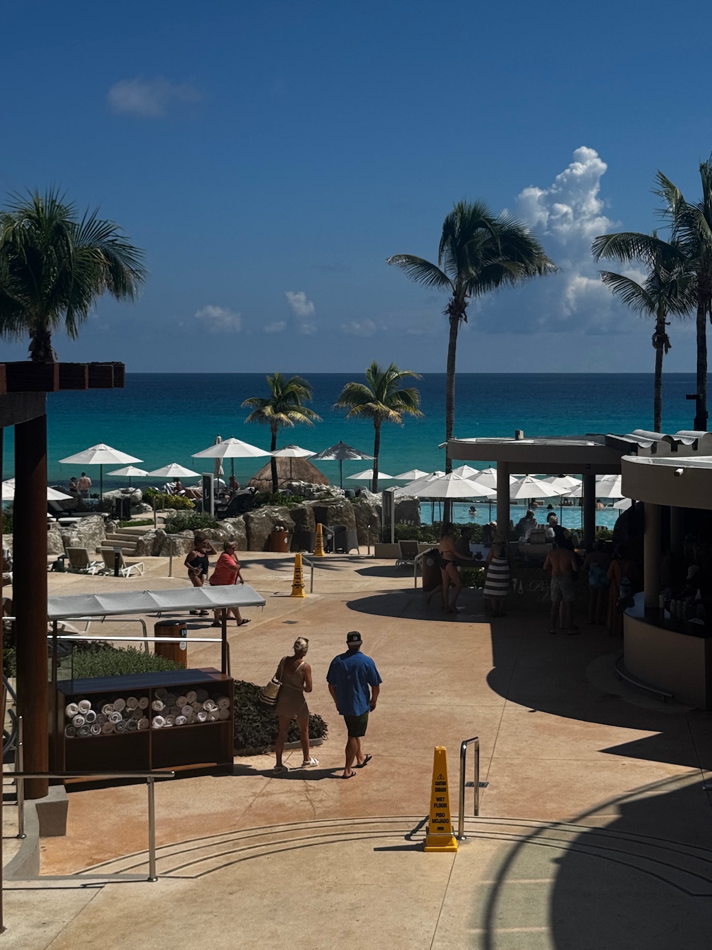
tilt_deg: -3.3
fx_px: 1564
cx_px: 411
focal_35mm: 57
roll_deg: -0.1
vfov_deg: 33.8
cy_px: 424
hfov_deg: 25.6
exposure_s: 1/10526
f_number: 1.78
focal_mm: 6.76
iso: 64
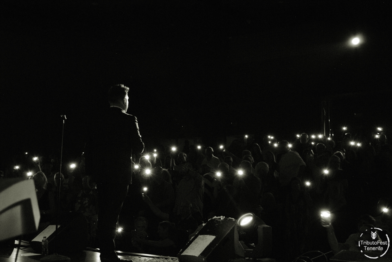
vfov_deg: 23.8
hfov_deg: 35.0
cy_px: 131
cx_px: 196
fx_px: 621
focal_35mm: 57
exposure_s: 1/20
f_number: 5
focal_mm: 38
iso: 1600
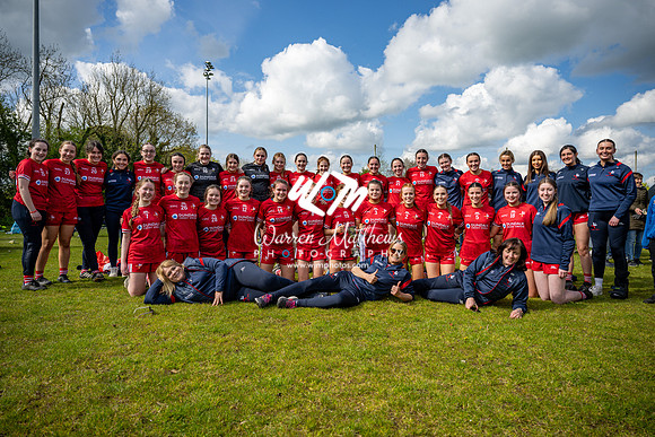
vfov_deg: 53.2
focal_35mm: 24
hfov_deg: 73.7
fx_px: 437
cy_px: 218
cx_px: 328
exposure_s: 1/1000
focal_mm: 24
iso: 100
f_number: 4
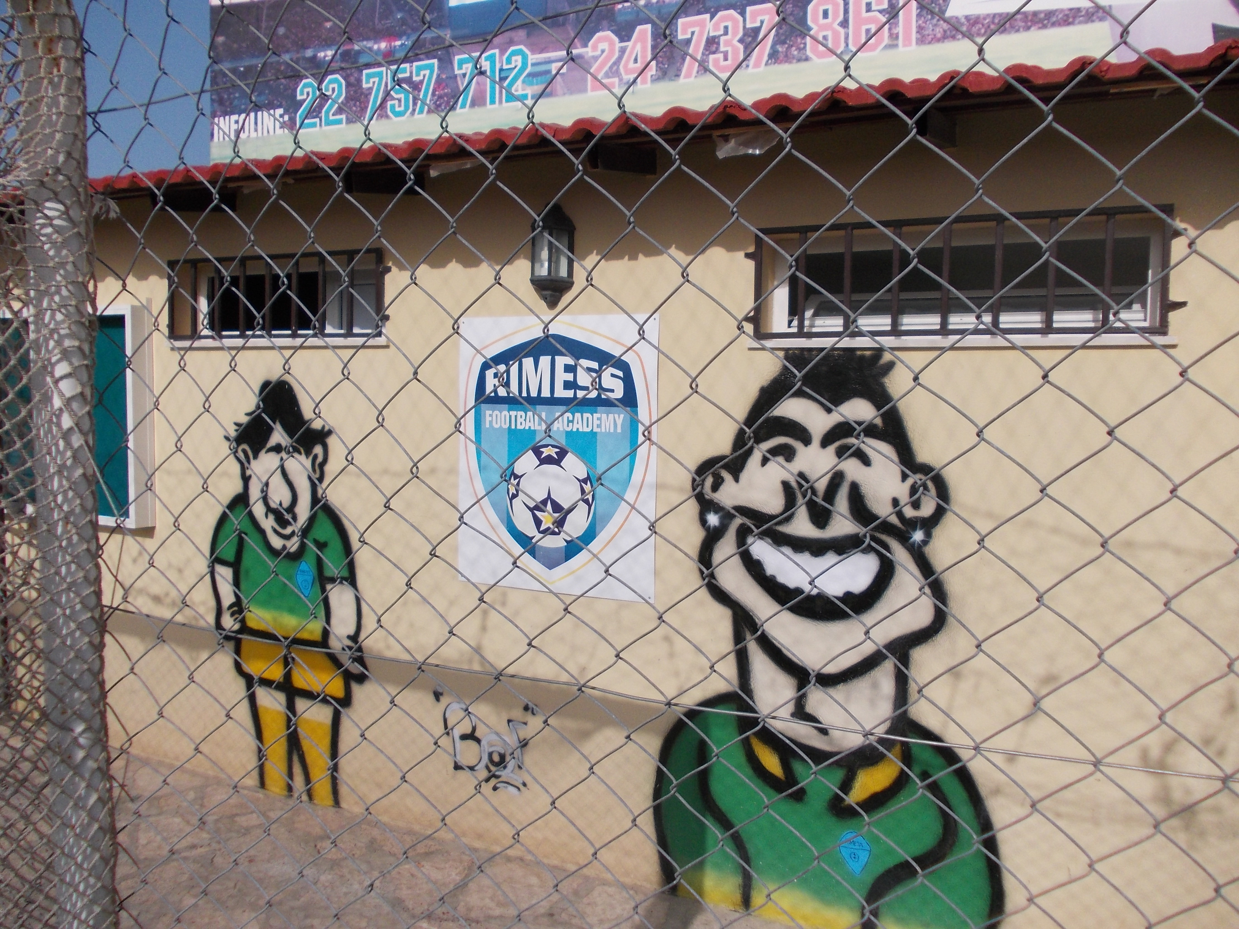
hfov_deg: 63.4
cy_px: 464
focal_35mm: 28
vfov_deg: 49.7
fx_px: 1002
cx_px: 620
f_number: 5.4
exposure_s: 1/640
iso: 80
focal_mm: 4
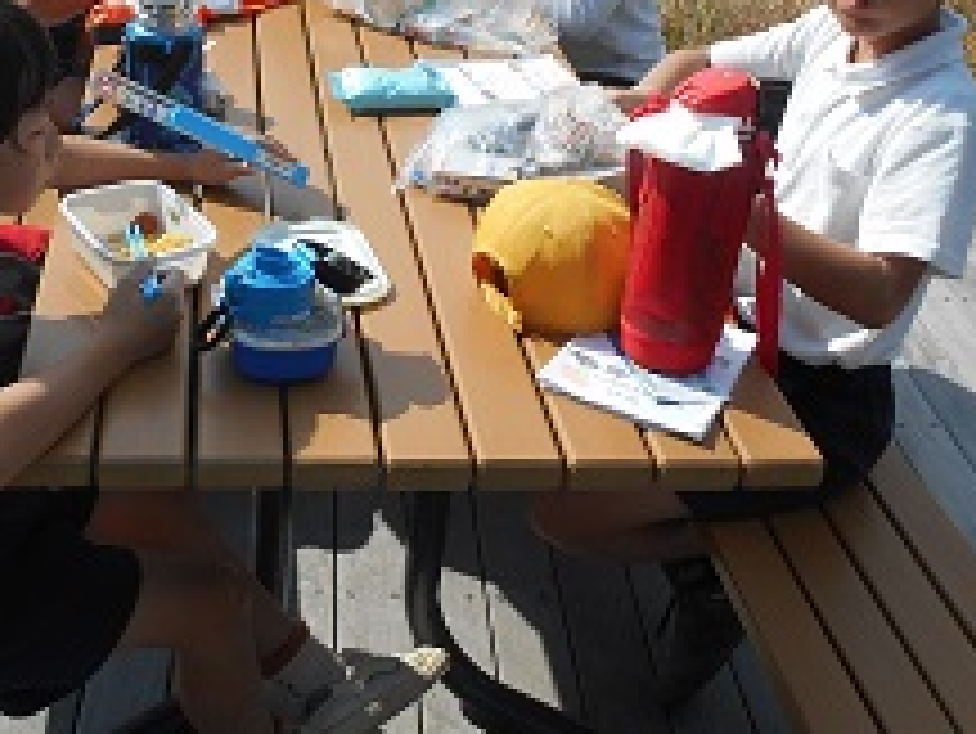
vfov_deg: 29.2
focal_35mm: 48
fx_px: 1354
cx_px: 387
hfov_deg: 39.5
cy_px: 90
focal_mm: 4.7
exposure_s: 1/1000
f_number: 3.4
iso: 80
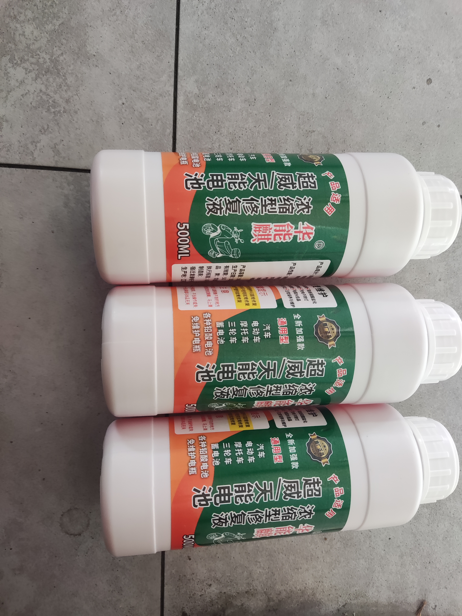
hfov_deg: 54.9
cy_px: 308
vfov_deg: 69.4
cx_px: 231
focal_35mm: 25
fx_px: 445
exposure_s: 1/50
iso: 230
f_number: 1.79
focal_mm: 4.71
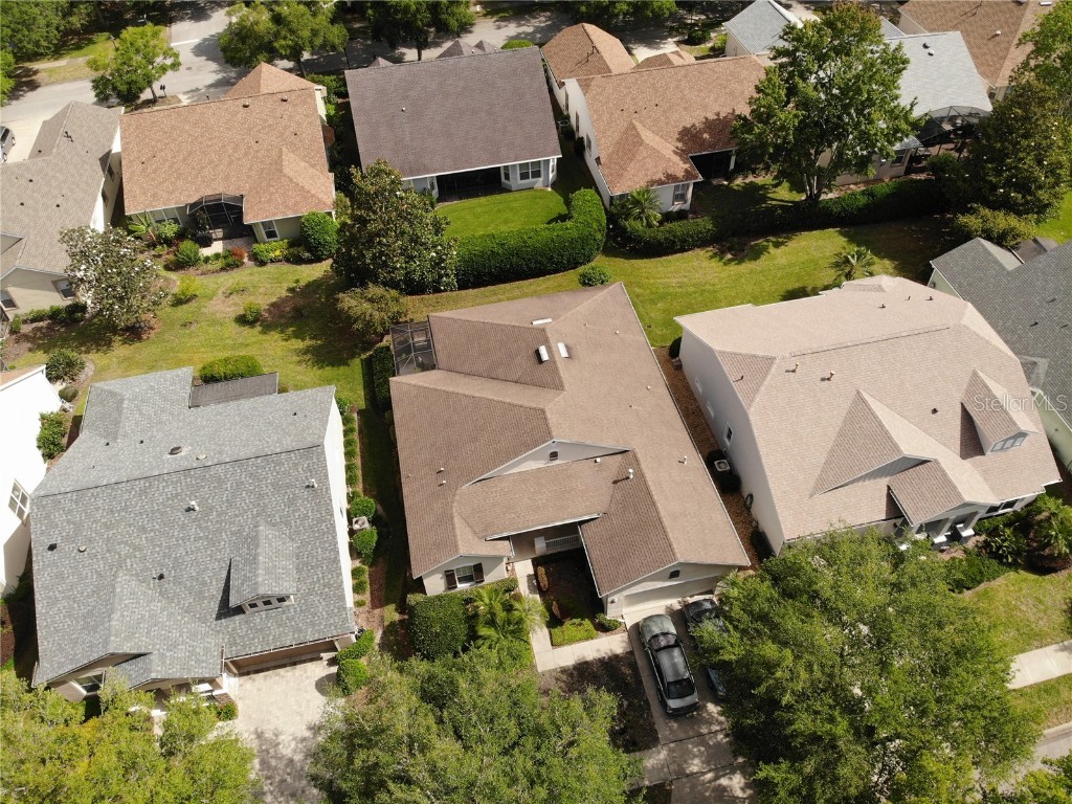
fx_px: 743
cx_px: 536
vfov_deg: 56.8
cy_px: 402
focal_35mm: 24
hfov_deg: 71.6
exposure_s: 1/838
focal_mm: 4.5
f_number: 2.8
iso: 107
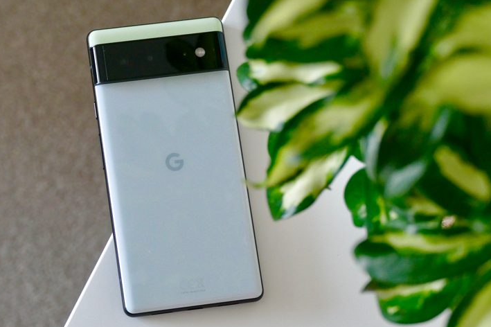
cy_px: 165
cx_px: 243
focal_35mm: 137
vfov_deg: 10.0
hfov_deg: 15.0
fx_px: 1868
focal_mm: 49.07
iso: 1600
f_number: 4.5
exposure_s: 1/30
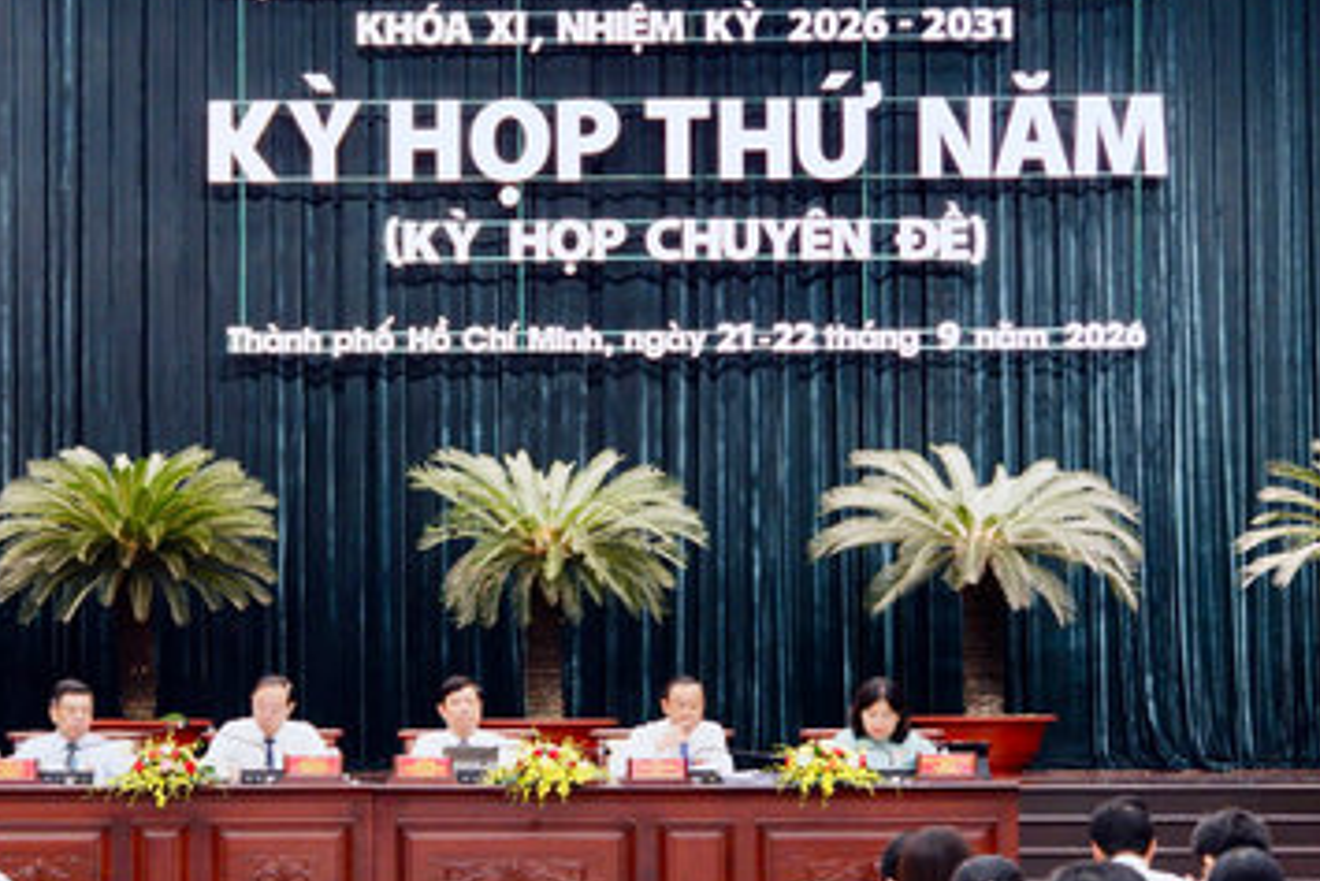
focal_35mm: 105
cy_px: 498
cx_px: 361
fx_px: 3851
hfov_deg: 19.3
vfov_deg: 13.1
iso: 1250
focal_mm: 46.6
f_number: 4
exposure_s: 1/70
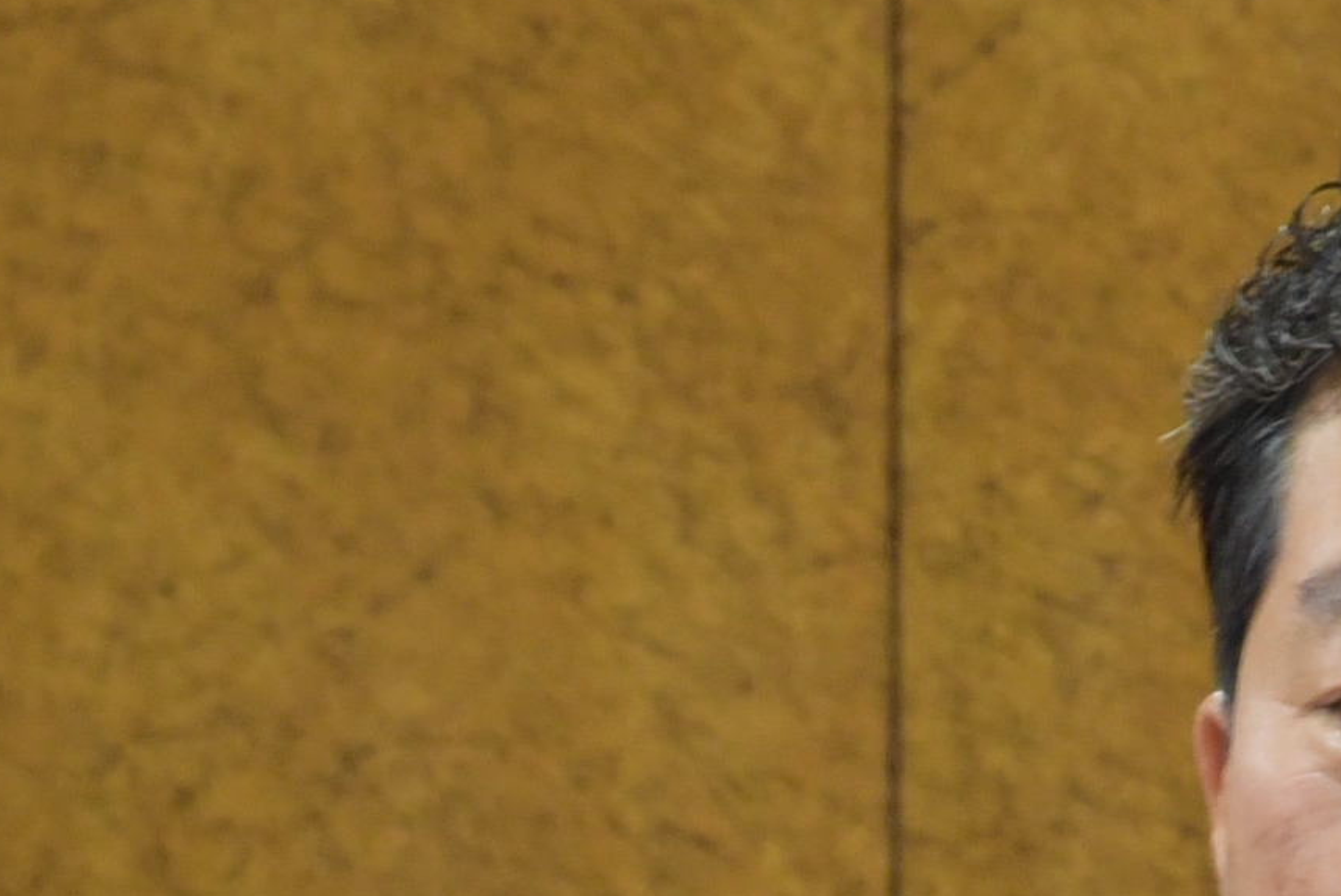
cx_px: 1480
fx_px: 65329
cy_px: 1490
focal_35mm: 1753
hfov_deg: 1.2
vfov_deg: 0.8
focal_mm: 250
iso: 1600
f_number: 5.6
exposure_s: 1/200
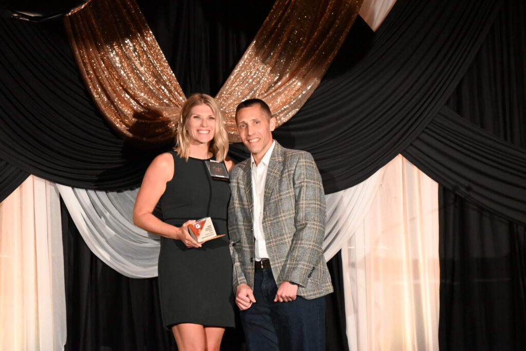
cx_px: 263
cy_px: 176
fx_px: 2778
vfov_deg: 7.2
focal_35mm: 190
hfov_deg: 10.8
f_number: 6.3
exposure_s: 1/125
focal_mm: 190
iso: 8000
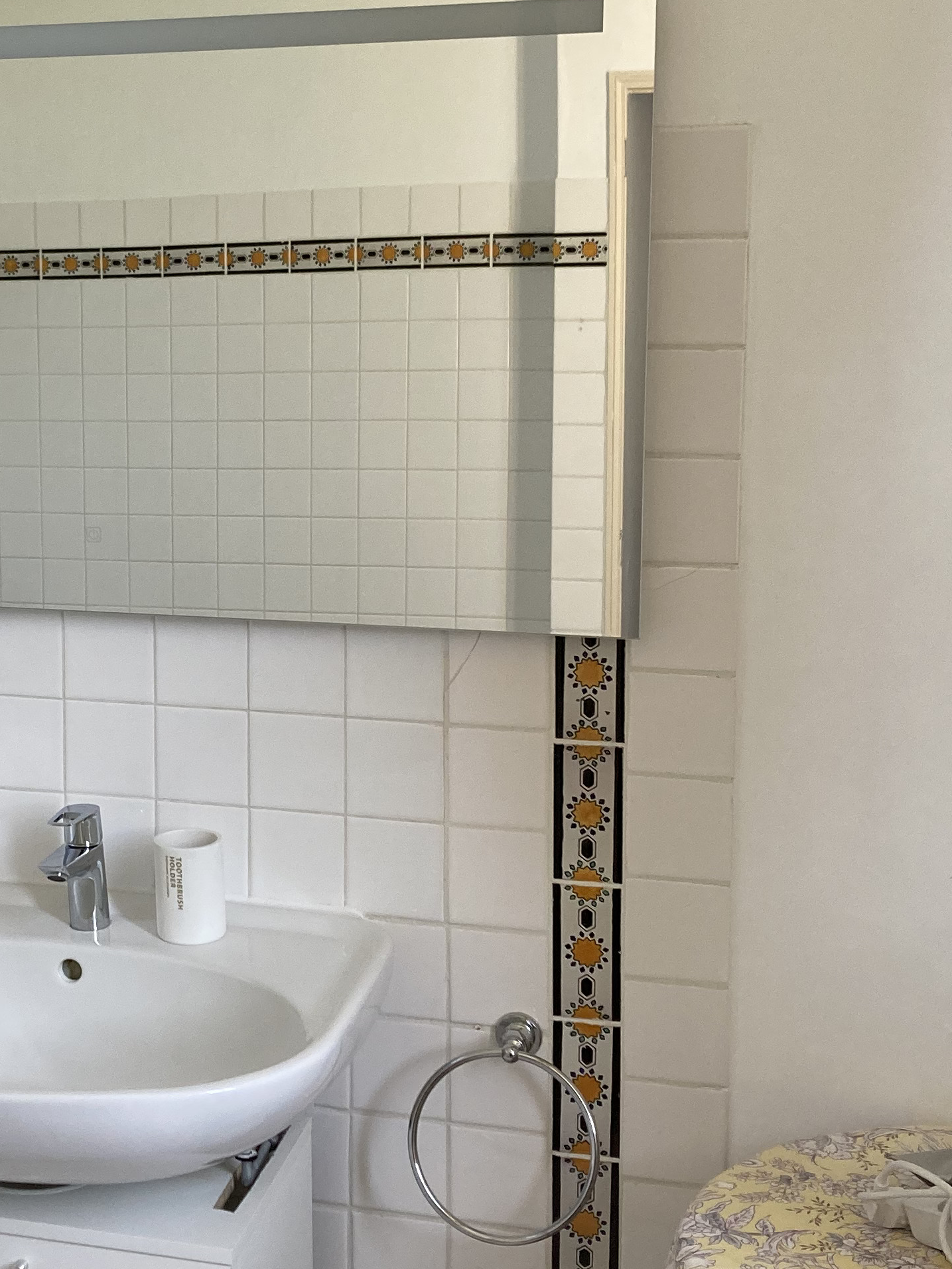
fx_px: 2163
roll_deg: +0.4
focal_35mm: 59
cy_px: 526
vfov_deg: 32.6
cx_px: 121
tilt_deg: -6.2
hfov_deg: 24.2
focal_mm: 3.99
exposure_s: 1/121
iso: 50
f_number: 1.8
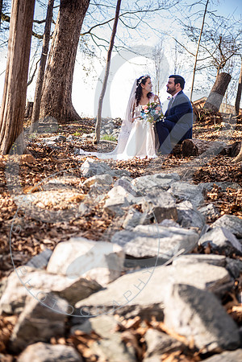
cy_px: 181
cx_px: 121
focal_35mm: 60
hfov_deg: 22.6
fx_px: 605
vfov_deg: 33.4
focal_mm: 60
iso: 100
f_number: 2.8
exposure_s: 1/160
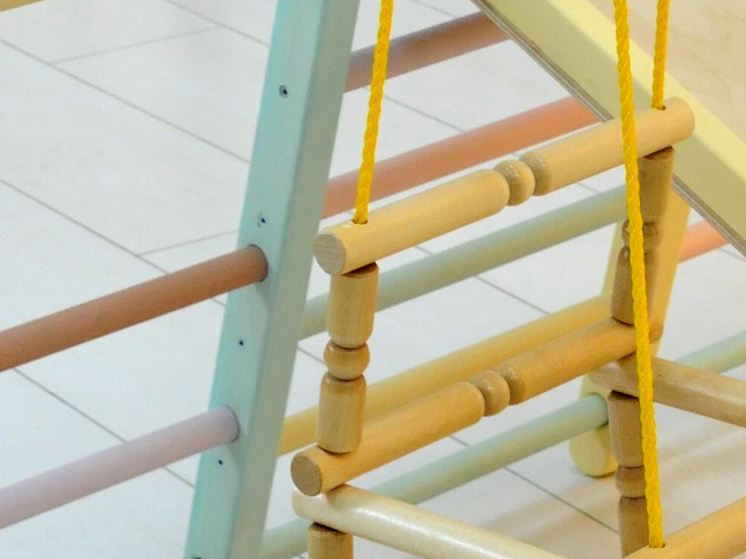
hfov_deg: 11.3
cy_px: -209
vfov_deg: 8.4
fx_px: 3749
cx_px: 581
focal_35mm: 174
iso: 1000
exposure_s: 1/60
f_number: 5.6
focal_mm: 28
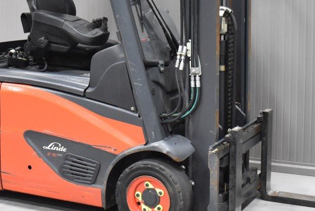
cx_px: 134
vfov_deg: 16.7
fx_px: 709
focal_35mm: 81
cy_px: 40
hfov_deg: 25.0
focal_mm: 24
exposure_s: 1/30
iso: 1600
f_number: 4.5
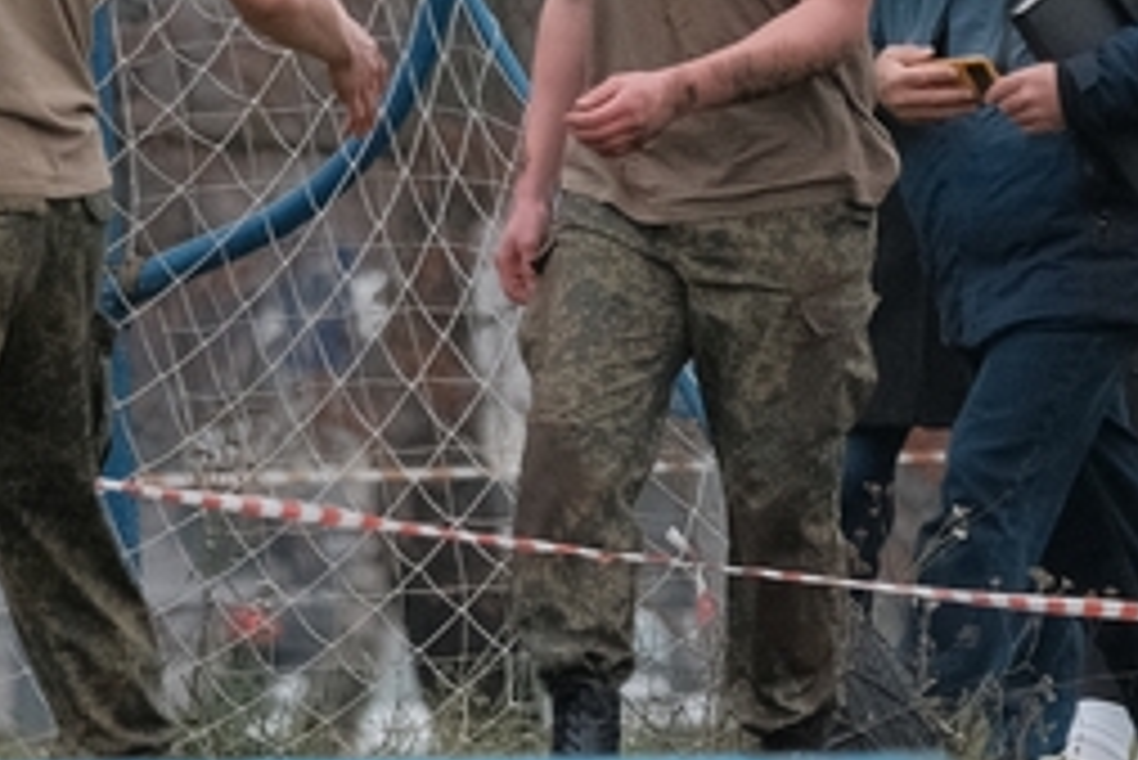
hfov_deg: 1.4
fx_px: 46335
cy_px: -133
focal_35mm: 1465
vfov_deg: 0.9
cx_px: 1831
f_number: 5.6
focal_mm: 247.4
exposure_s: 1/640
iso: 2500
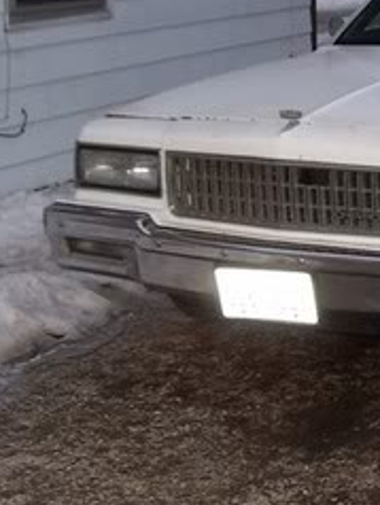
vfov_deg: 20.7
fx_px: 1373
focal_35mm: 94
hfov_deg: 15.0
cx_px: 501
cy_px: 138
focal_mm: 6
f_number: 2.8
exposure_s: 1/60
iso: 80
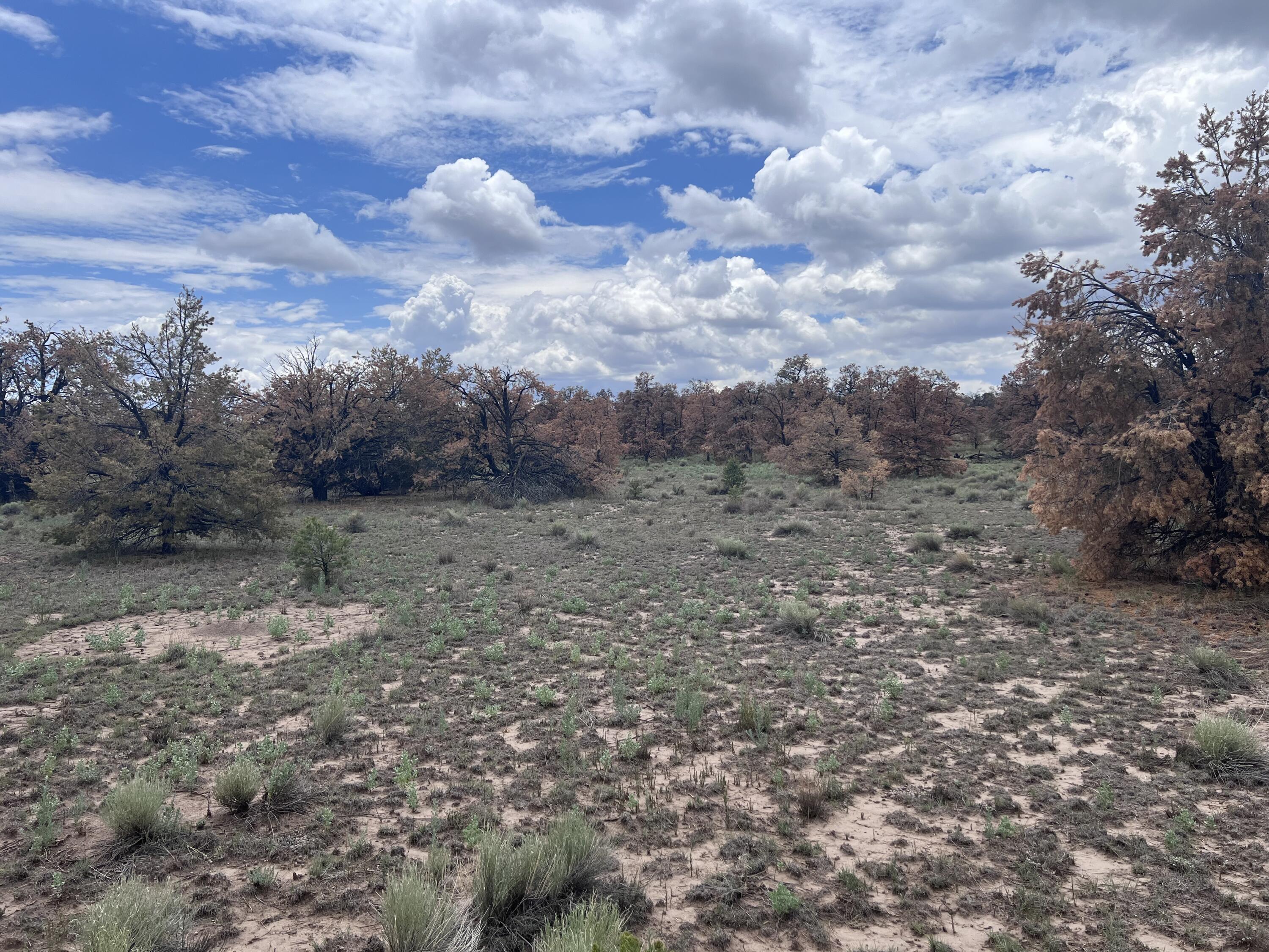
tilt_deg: -1.3
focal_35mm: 26
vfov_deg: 53.1
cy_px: 476
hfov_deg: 67.3
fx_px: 953
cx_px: 634
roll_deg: +0.3
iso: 50
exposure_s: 1/7463
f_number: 1.5
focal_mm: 5.7
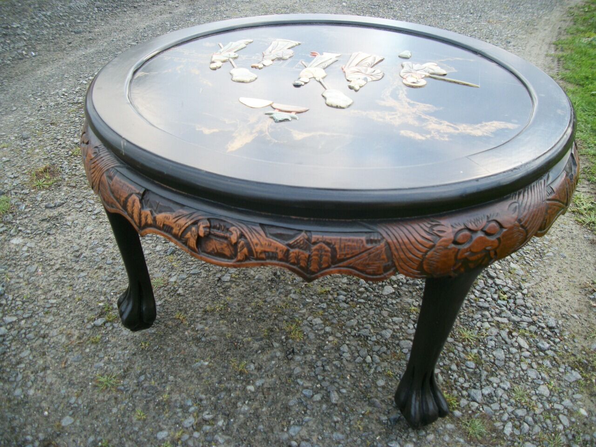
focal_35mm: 32
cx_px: 298
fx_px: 551
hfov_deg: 56.8
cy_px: 224
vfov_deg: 44.2
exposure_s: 1/40
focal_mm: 5.7
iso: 80
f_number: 2.9
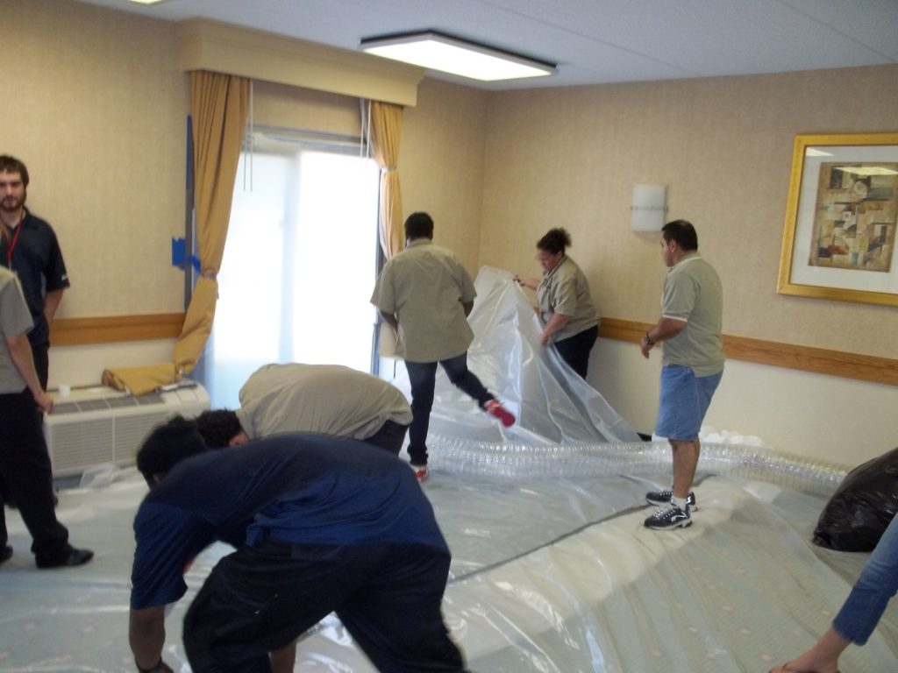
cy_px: 336
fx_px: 856
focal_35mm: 33
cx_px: 449
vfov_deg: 42.9
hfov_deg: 55.4
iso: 160
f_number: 3.3
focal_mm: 5.9
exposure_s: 1/30
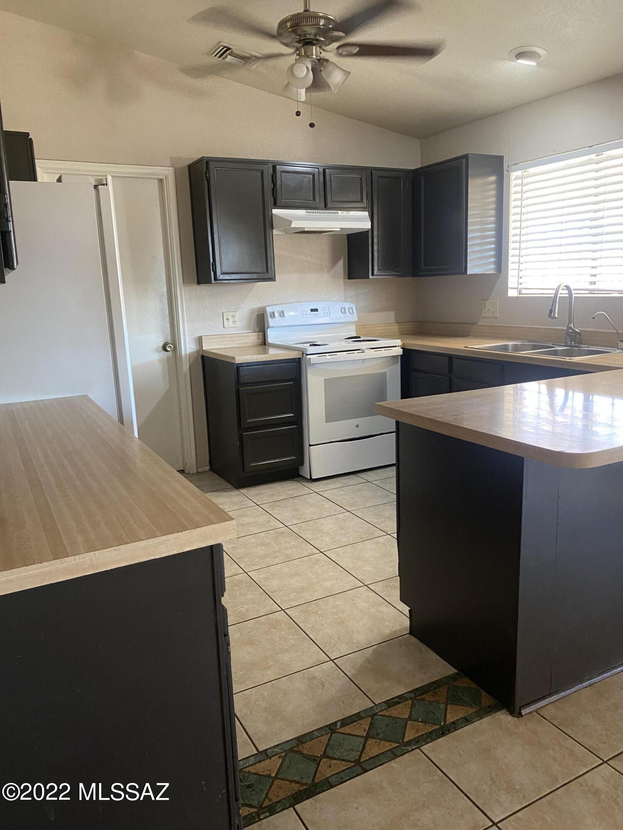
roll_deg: +2.6
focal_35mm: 26
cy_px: 415
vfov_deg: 67.3
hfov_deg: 53.1
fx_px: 624
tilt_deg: -11.2
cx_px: 312
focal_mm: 4.25
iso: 400
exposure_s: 1/40
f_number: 1.8
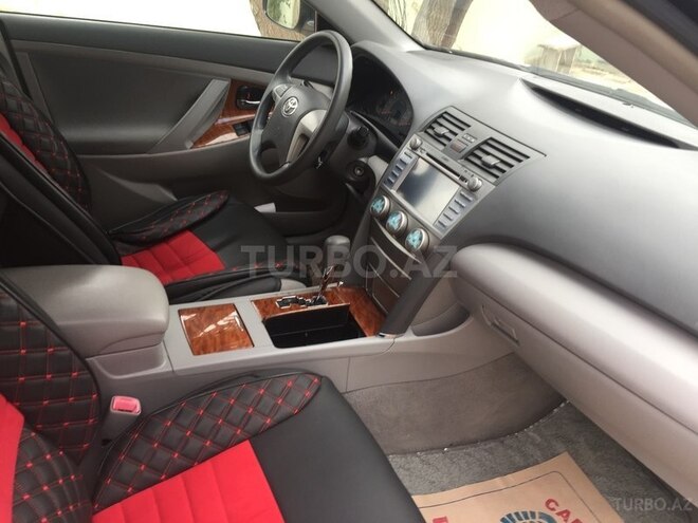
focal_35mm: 29
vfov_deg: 48.2
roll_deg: -5.8
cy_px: 262
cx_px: 349
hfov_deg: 61.7
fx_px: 585
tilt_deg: -29.9
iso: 40
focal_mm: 4.15
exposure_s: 1/50
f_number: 2.2
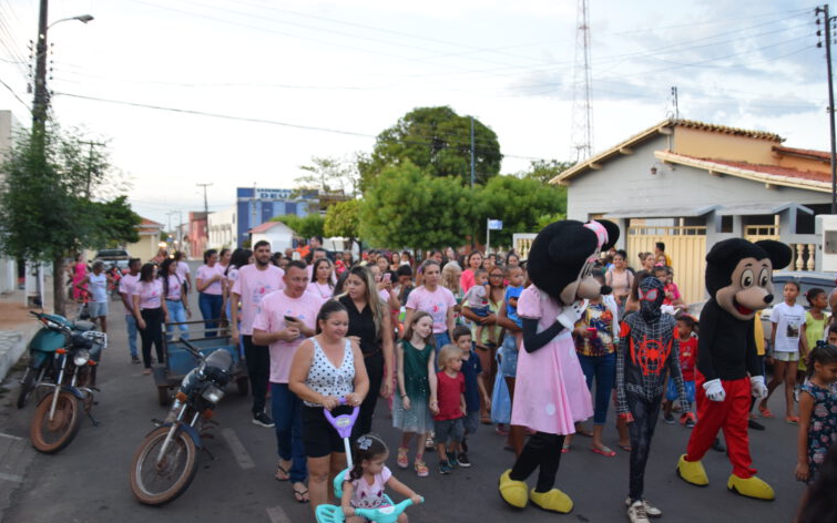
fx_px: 639
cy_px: 260
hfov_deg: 66.5
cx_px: 425
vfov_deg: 44.5
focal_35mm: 28
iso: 560
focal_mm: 18
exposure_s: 1/60
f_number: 4
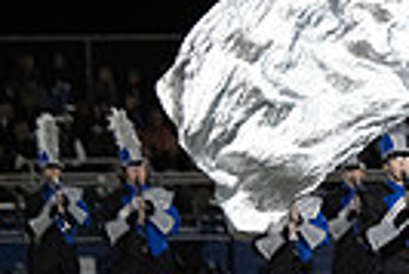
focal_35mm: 458
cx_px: 778
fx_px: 5209
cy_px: 402
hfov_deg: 4.4
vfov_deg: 3.0
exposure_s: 1/1250
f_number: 2.8
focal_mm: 105
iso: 5000
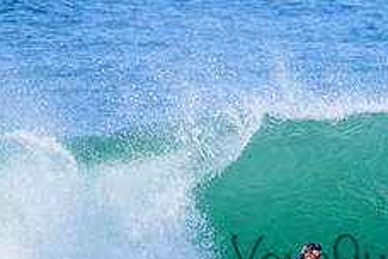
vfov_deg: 0.7
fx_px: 21888
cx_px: 407
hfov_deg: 1.0
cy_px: 246
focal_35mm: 2031
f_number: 11
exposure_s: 1/2000
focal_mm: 800
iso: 2200
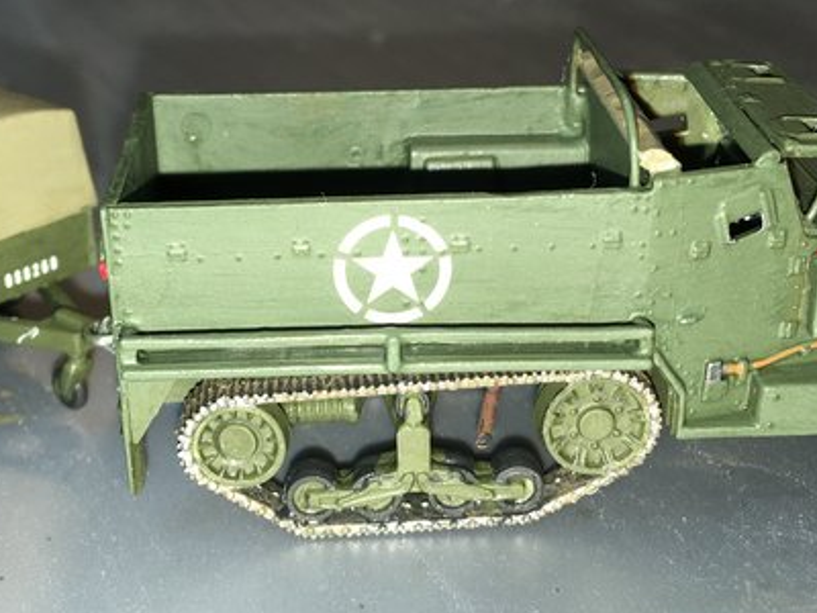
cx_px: 411
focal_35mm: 58
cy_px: 329
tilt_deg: -26.4
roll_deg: +0.9
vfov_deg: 25.2
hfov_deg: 33.2
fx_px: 1369
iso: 25
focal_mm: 4.15
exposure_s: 1/111
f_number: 2.2
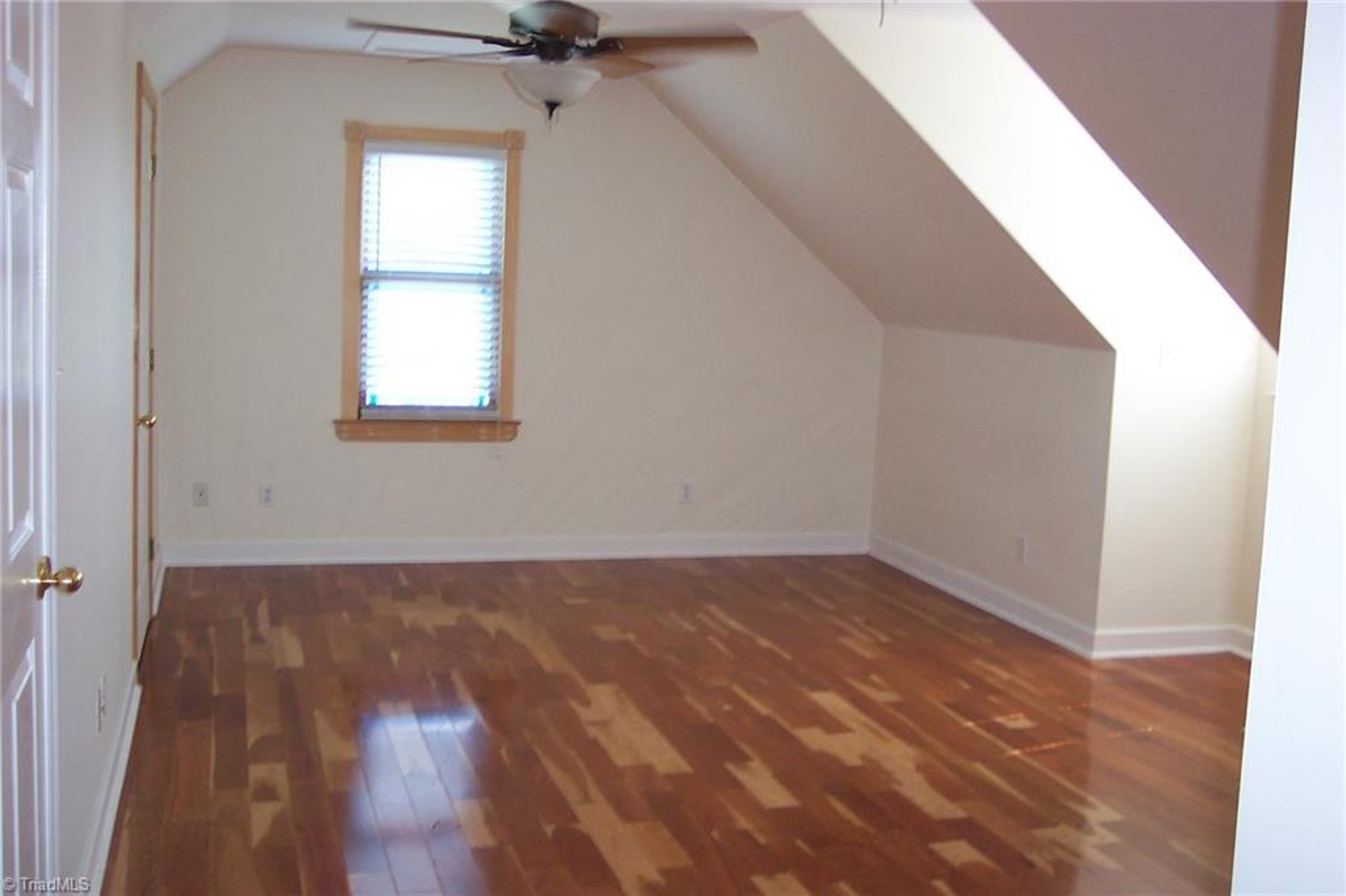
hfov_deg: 50.7
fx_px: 1420
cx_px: 673
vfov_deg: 35.0
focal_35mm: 38
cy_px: 448
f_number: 2.8
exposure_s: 1/45
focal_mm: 8
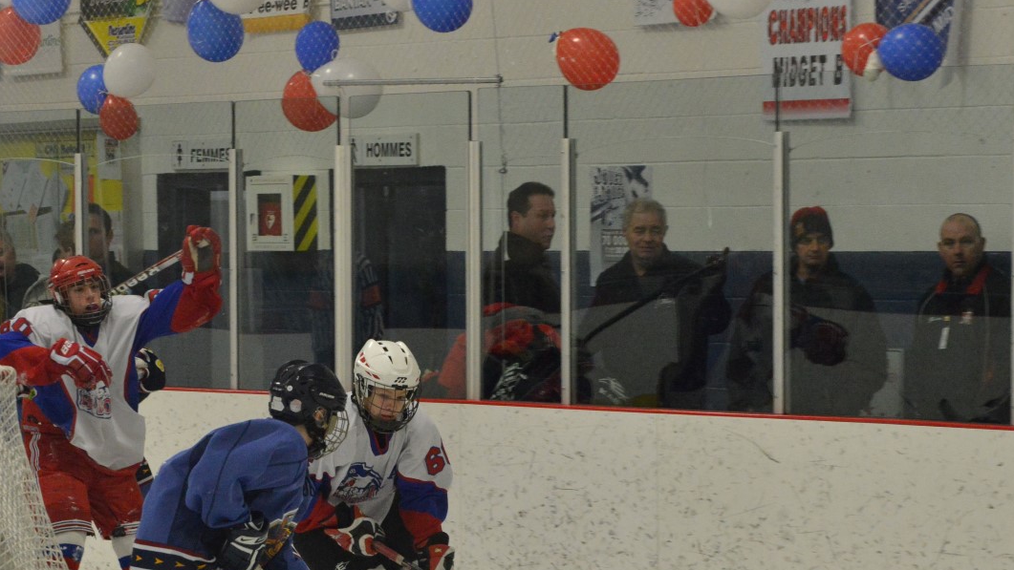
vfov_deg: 7.2
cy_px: 512
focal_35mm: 168
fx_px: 4517
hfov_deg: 12.8
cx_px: 467
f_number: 9
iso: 6400
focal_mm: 105
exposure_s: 1/320
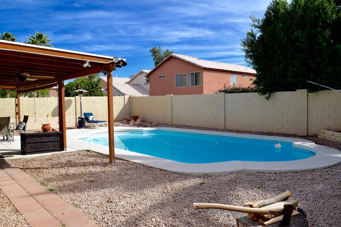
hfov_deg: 67.4
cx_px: 170
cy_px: 114
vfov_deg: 47.9
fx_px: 256
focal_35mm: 27
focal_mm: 18
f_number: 10
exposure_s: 1/400
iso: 200
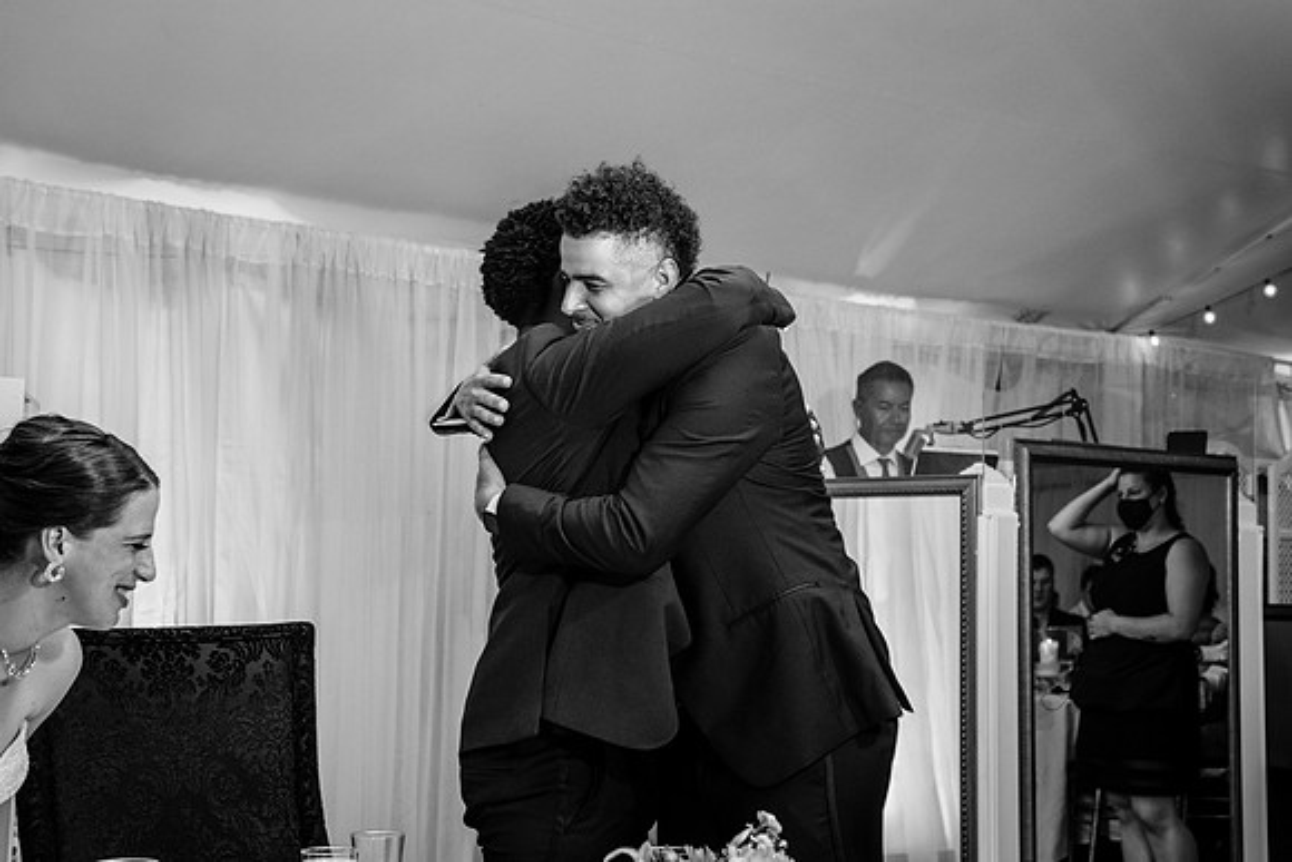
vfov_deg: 20.0
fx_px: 2450
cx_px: 645
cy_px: 430
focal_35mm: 68
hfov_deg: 29.5
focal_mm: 61
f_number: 5.6
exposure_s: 1/100
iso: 2000
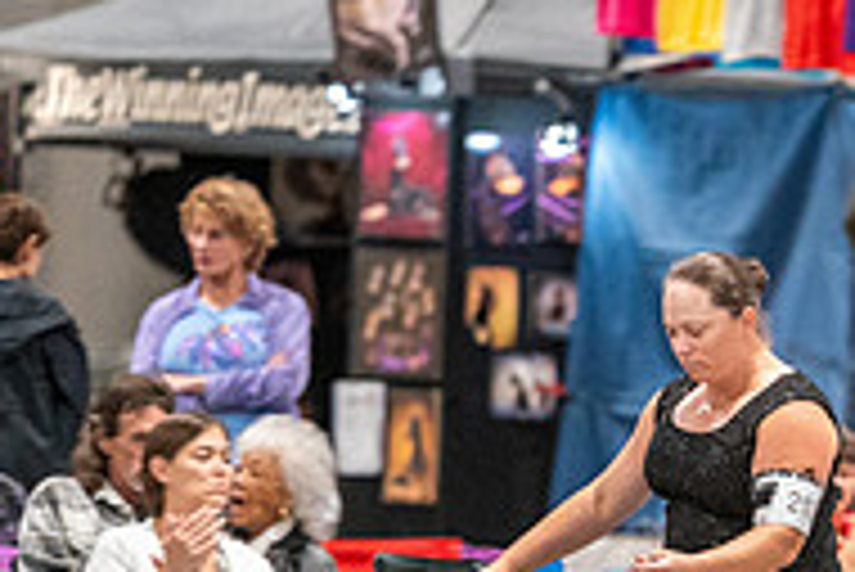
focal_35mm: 609
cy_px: 435
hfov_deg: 3.4
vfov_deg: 2.3
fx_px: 14474
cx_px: 796
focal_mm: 200
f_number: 2.8
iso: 6400
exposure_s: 1/250
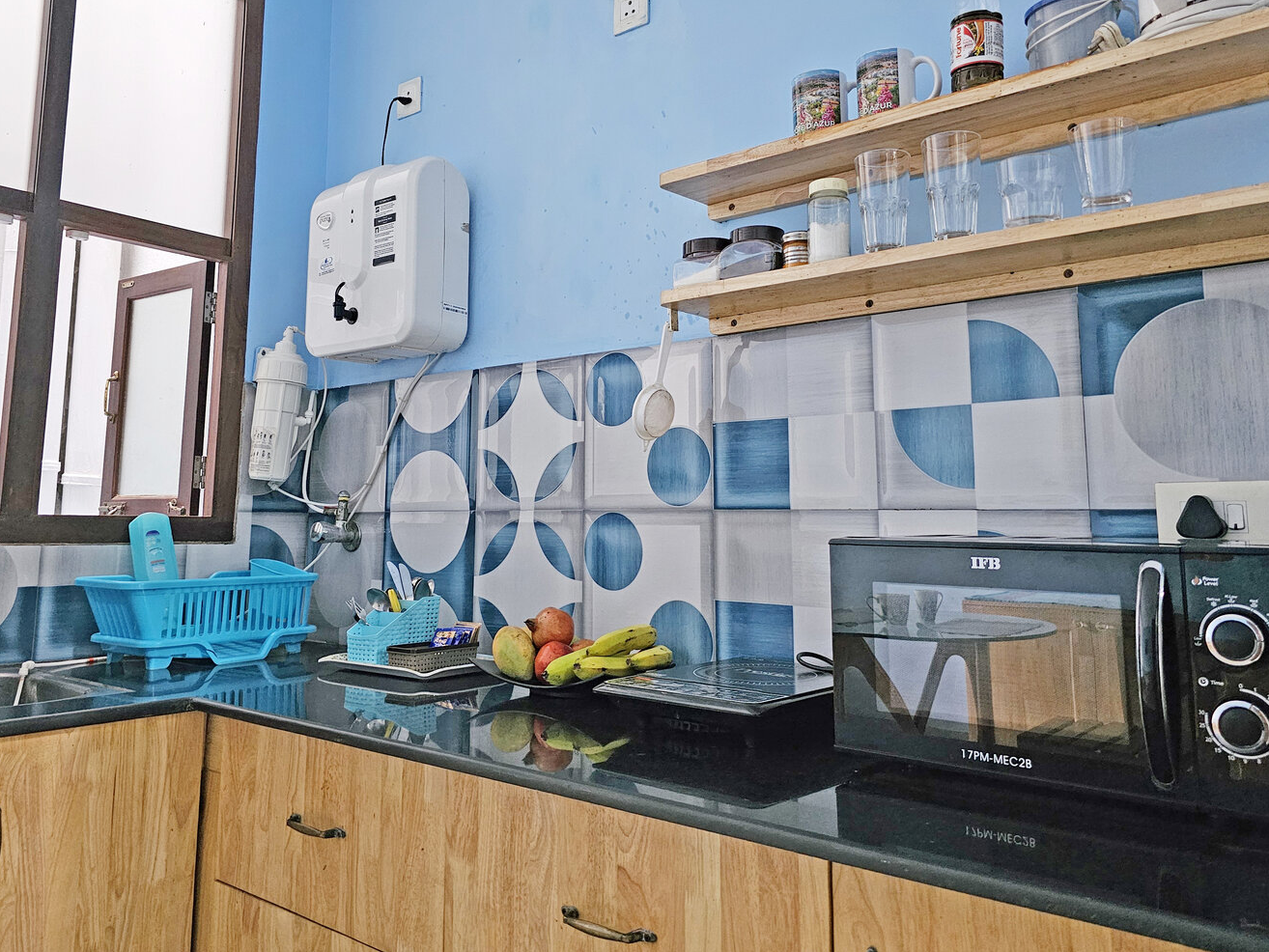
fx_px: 1027
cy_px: 391
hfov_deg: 63.4
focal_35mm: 28
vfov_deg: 49.5
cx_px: 607
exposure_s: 1/25
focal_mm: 6.3
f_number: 1.7
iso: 800
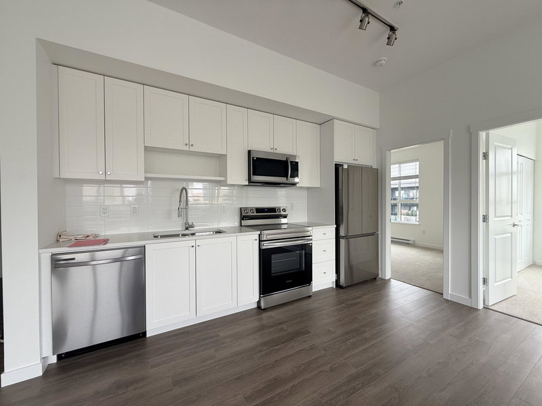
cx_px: 271
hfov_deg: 102.1
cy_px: 203
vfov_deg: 85.7
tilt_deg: +0.1
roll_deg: +0.4
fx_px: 219
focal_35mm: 14
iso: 64
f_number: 2.2
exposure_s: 1/136
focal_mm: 2.22
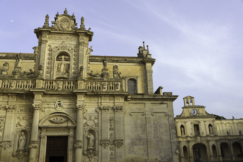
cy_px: 81
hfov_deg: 52.2
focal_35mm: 37
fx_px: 248
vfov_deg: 36.2
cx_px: 122
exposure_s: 1/250
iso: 80
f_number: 6.3
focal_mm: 36.7
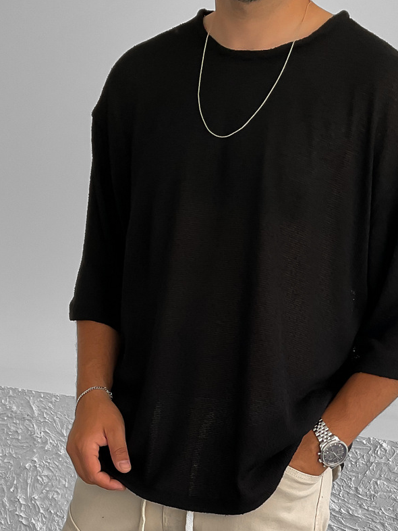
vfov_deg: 31.1
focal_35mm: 59
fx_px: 904
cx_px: 240
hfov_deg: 24.8
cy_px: 483
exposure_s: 1/120
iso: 50
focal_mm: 3
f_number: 1.8
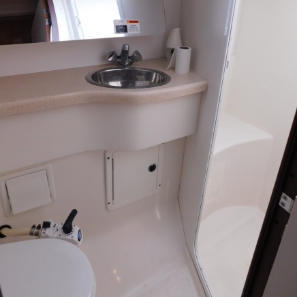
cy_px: 107
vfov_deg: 56.4
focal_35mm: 28
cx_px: 148
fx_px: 272
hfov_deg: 57.3
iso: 125
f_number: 3
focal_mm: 4
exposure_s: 1/80
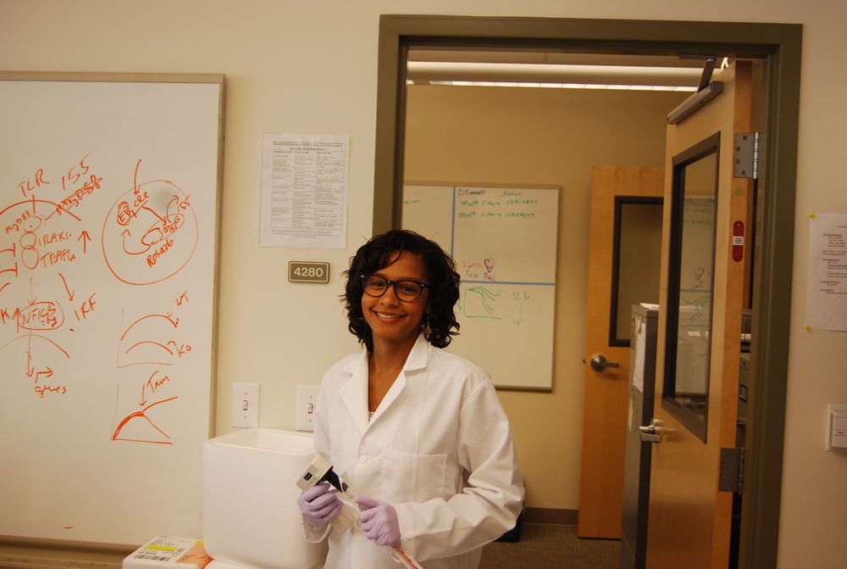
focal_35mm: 39
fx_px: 919
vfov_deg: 34.4
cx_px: 424
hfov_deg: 49.5
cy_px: 284
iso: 250
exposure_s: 1/30
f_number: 4
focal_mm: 26
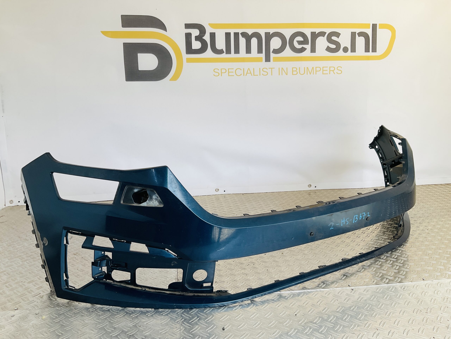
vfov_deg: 48.2
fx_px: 378
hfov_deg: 61.7
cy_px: 170
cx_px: 226
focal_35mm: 29
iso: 16
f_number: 1.8
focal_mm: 3
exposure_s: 1/204
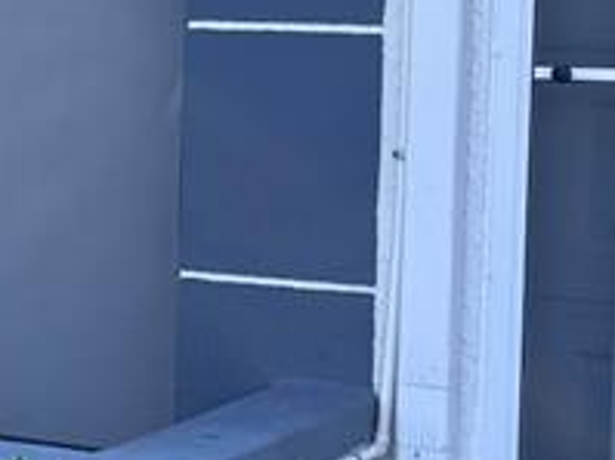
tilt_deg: -2.8
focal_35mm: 134
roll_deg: -1.0
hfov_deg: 12.8
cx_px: -621
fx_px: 2379
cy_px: 86
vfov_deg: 11.0
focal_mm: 5.96
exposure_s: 1/865
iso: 50
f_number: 1.6
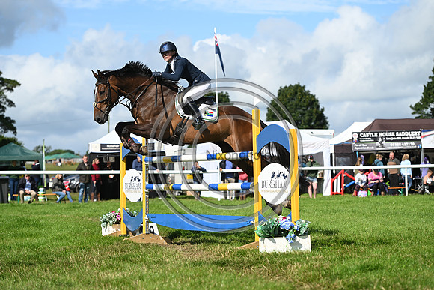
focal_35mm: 120
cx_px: 217
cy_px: 145
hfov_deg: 17.1
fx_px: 1447
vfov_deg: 11.4
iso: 140
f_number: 4.5
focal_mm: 120
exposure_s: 1/1250
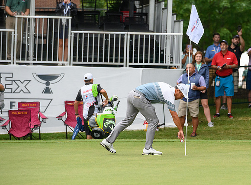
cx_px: 197
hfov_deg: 6.4
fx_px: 2247
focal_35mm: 312
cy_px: 135
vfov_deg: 4.7
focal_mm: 200
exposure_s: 1/320
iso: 2500
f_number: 5
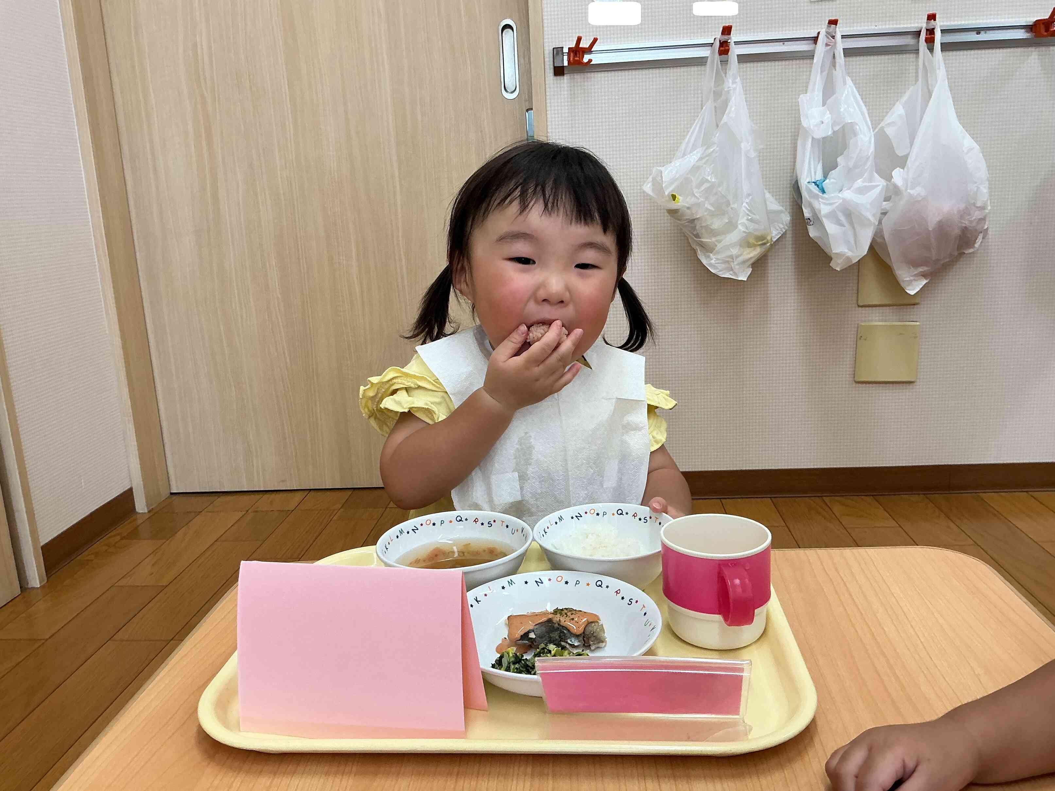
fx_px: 884
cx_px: 528
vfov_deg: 48.2
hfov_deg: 61.7
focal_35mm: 29
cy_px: 396
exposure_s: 1/50
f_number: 1.8
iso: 50
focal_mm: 3
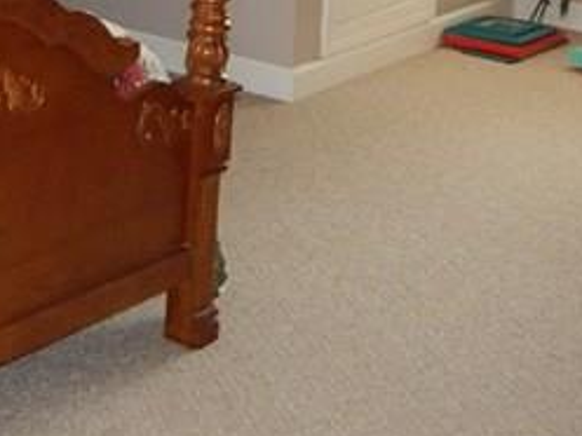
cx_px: -383
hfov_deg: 18.2
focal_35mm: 91
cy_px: -227
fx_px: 1530
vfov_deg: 15.0
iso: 200
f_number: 3
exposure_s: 1/30
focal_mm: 4
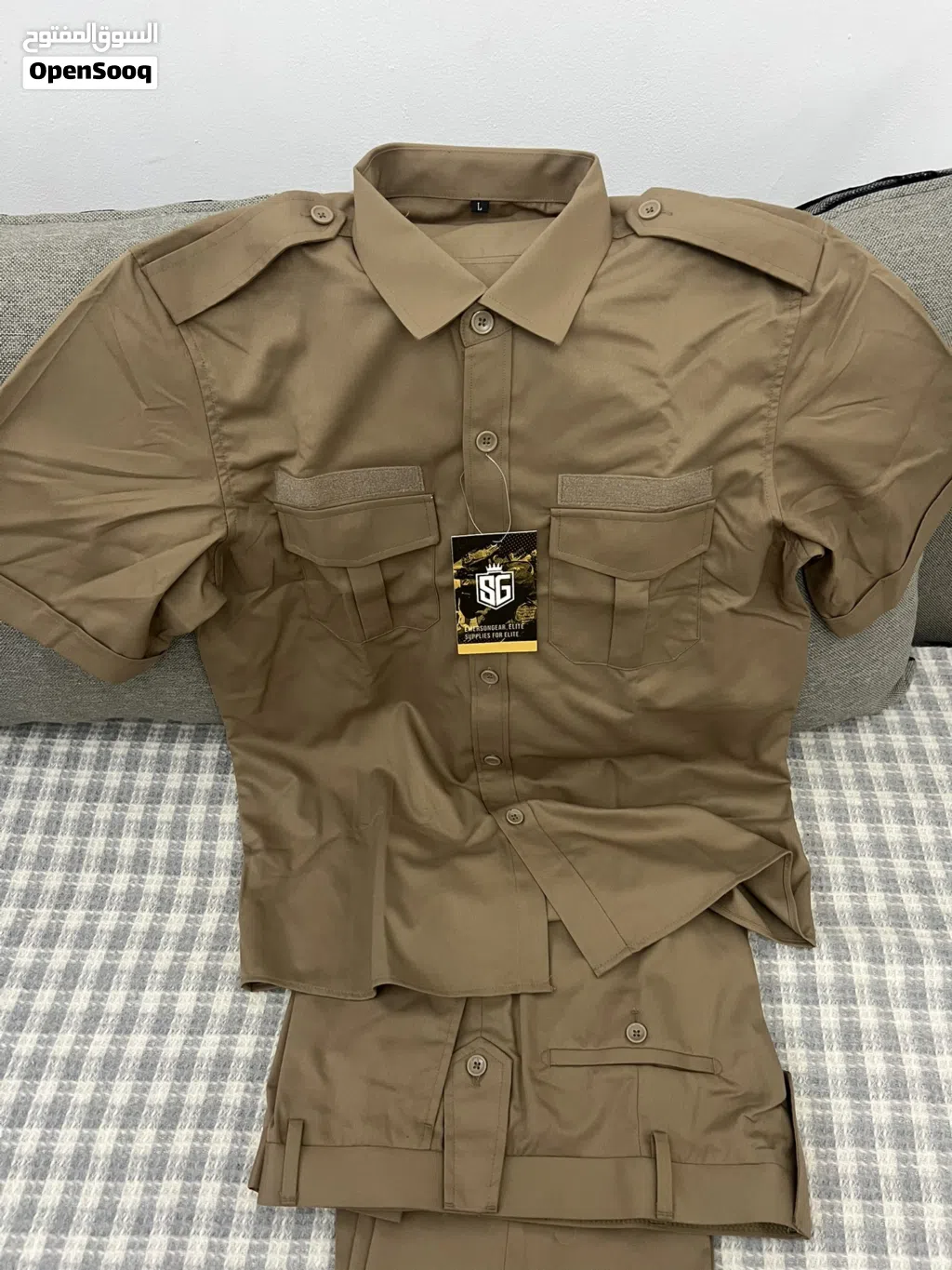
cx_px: 476
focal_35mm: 26
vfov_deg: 67.3
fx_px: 953
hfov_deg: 53.1
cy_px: 635
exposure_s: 1/50
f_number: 1.5
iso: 400
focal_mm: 5.7
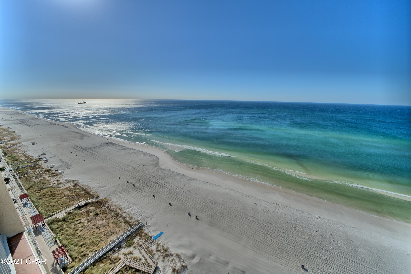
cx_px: 206
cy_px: 137
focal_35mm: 12
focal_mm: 12
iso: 200
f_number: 19
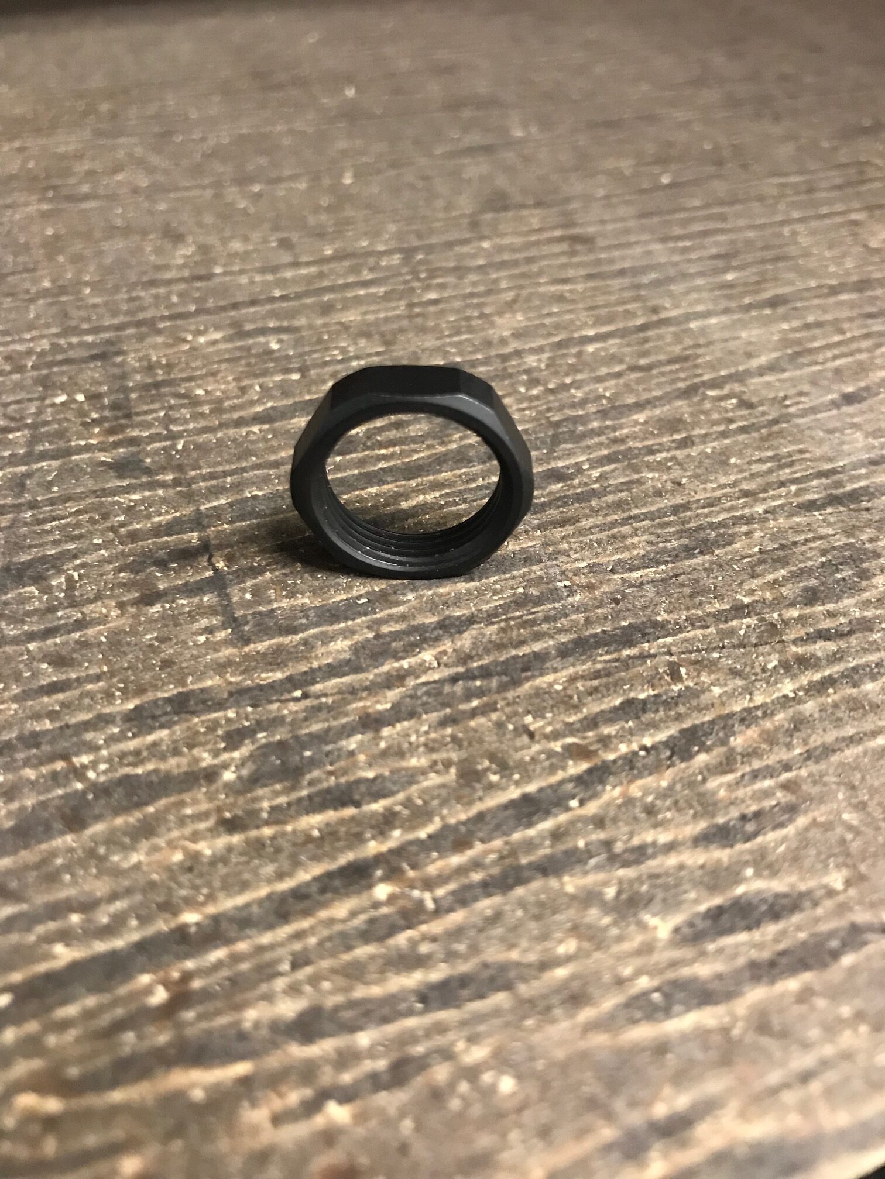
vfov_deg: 63.4
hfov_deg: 49.7
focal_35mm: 28
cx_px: 442
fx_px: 954
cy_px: 590
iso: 100
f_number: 1.8
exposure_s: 1/8
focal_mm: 3.99
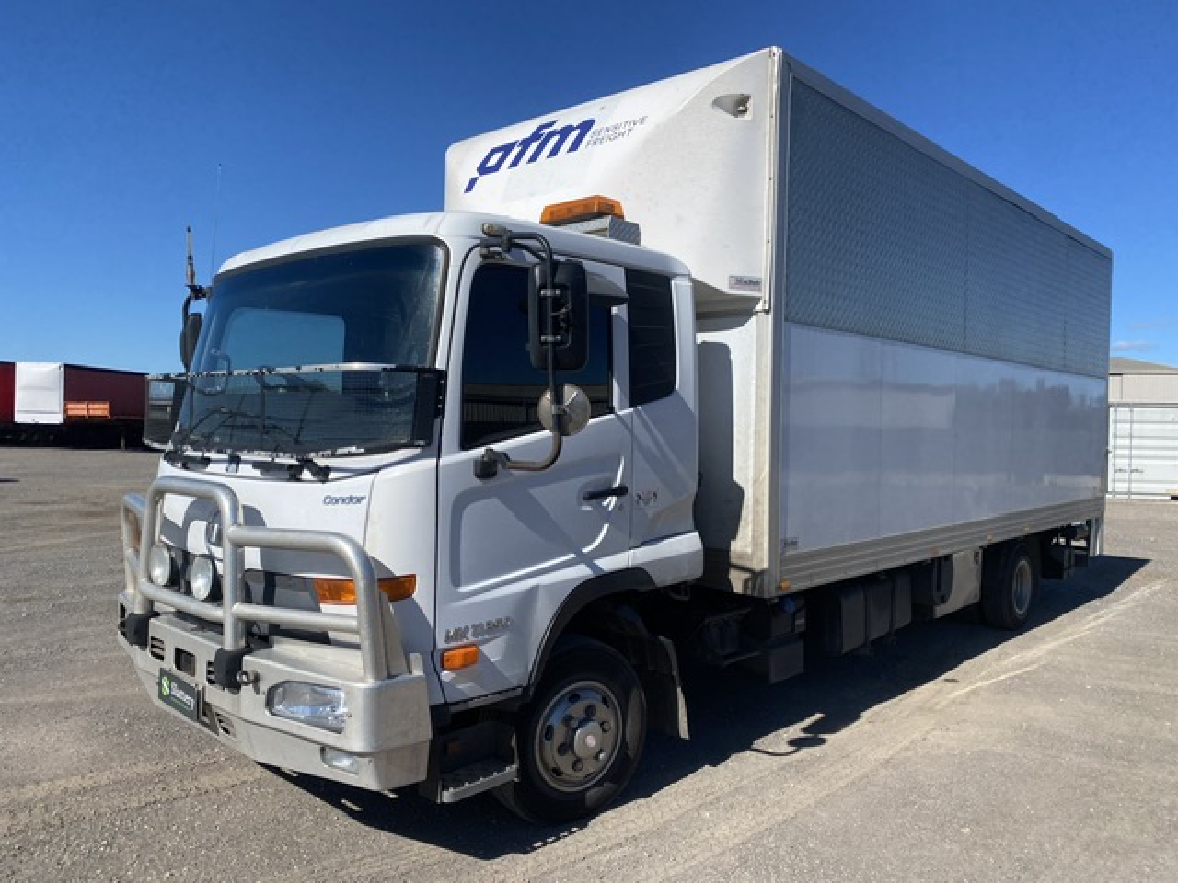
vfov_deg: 53.1
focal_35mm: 26
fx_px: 885
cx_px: 589
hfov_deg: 67.3
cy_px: 442
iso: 32
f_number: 1.8
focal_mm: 4.25
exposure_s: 1/4115
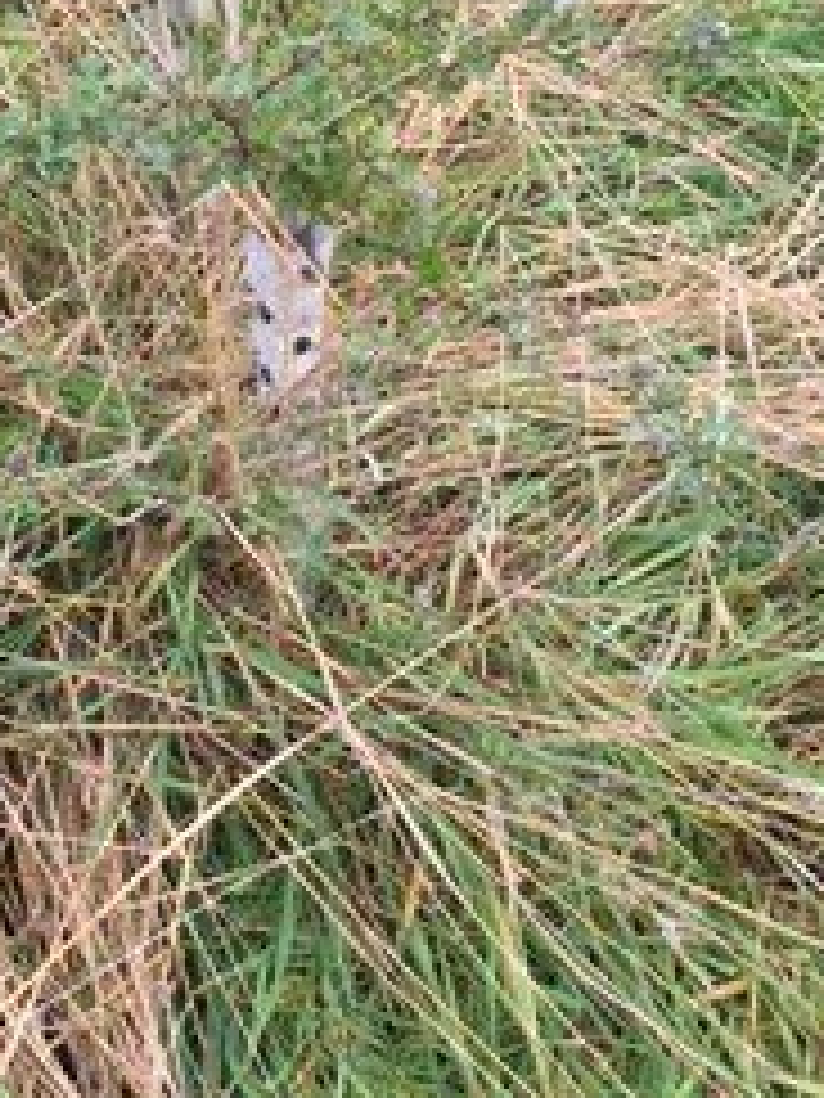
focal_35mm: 76
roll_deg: +3.2
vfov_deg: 25.2
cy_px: 202
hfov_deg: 18.9
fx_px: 2412
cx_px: 23
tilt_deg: -27.3
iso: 25
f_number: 2.2
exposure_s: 1/348
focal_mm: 4.15
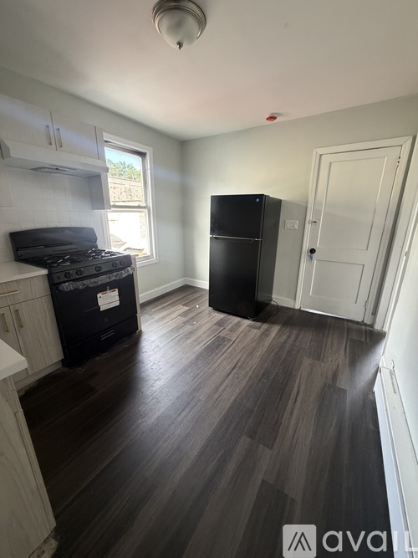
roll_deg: -0.6
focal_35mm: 14
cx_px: 209
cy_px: 279
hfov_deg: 85.7
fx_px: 225
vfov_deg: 102.1
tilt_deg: -15.7
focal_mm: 2.22
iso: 320
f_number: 2.2
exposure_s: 1/80
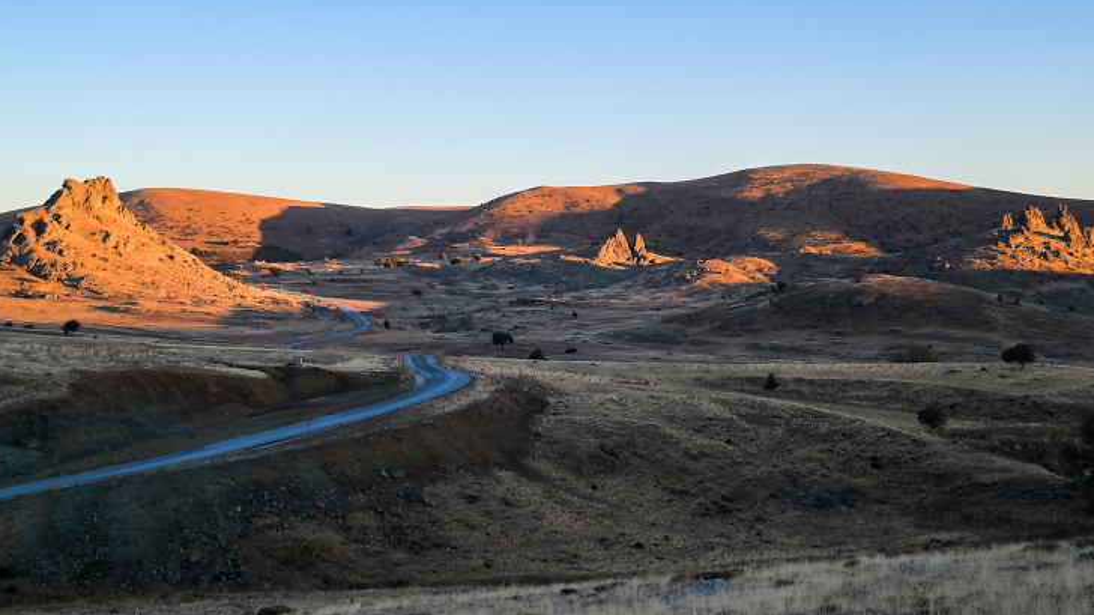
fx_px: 1711
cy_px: 326
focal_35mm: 59
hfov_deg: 35.4
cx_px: 475
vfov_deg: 20.4
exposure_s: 1/200
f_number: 4
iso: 200
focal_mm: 27
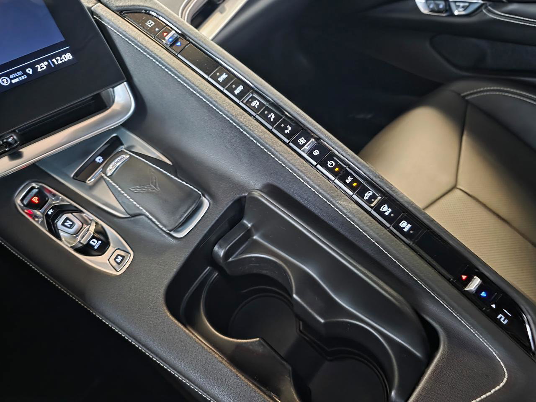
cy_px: 201
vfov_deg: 58.9
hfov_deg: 73.9
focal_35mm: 23
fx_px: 356
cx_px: 268
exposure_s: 1/20
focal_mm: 6.3
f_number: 1.7
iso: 1600
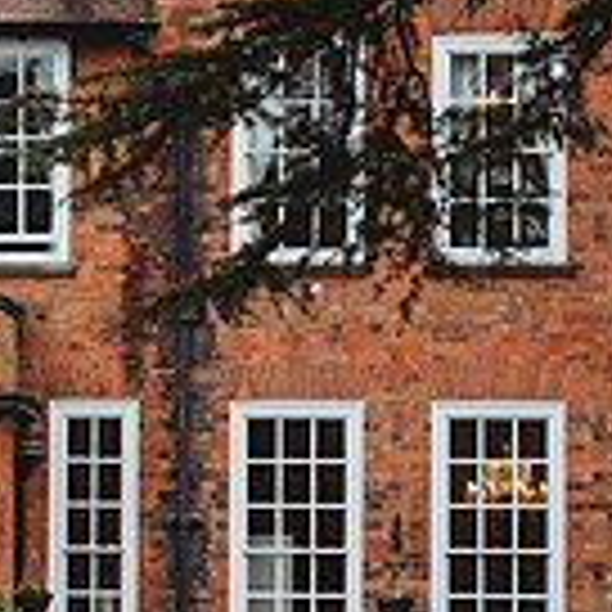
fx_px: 6161
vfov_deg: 5.7
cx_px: -234
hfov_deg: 5.6
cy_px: 279
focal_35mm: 308
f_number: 1.8
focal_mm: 85
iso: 100
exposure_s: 1/200
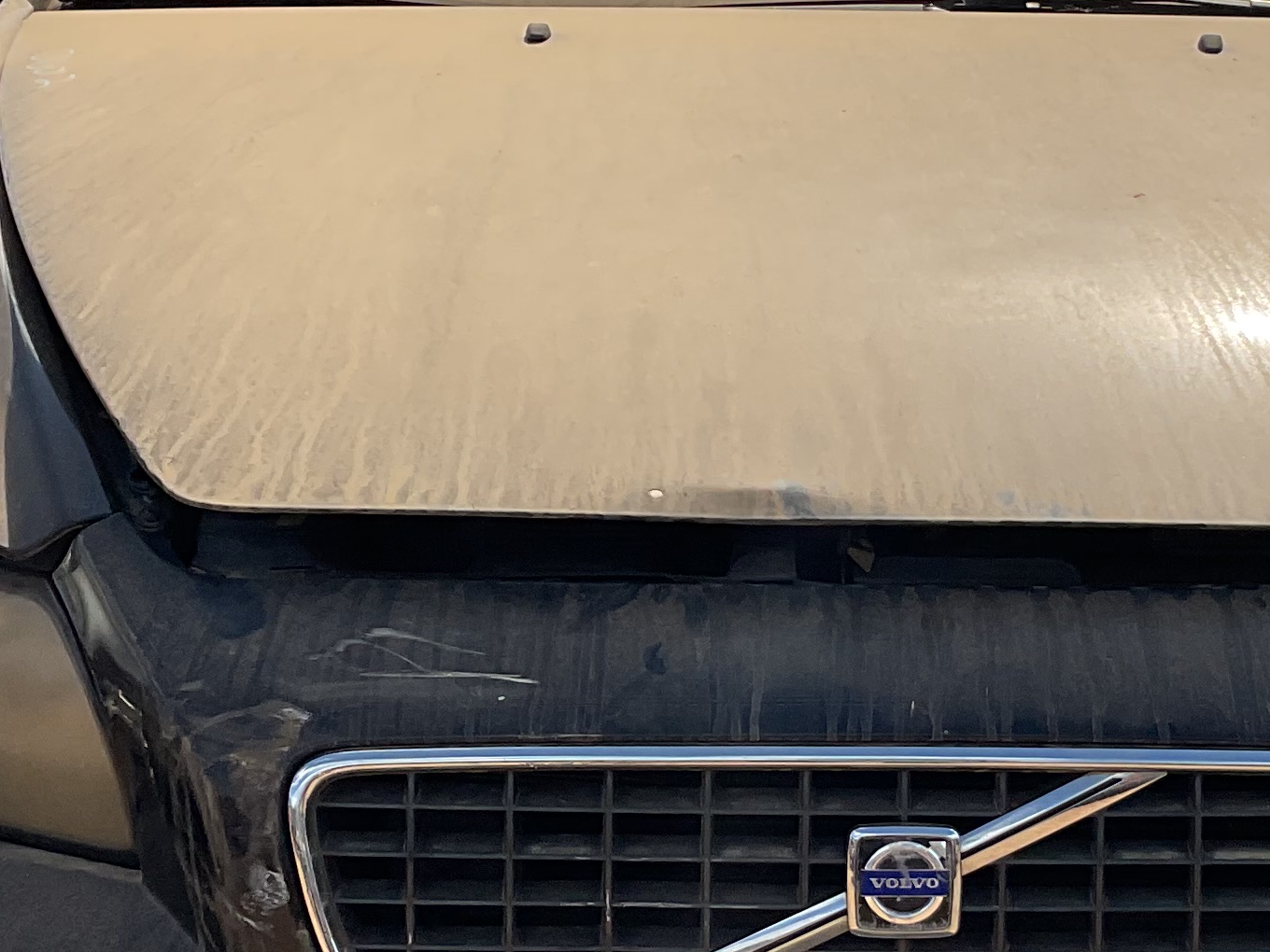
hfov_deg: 22.6
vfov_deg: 17.2
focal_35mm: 86
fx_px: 3155
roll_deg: -0.3
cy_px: 455
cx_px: 876
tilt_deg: -13.7
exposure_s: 1/2320
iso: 16
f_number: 1.8
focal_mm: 3
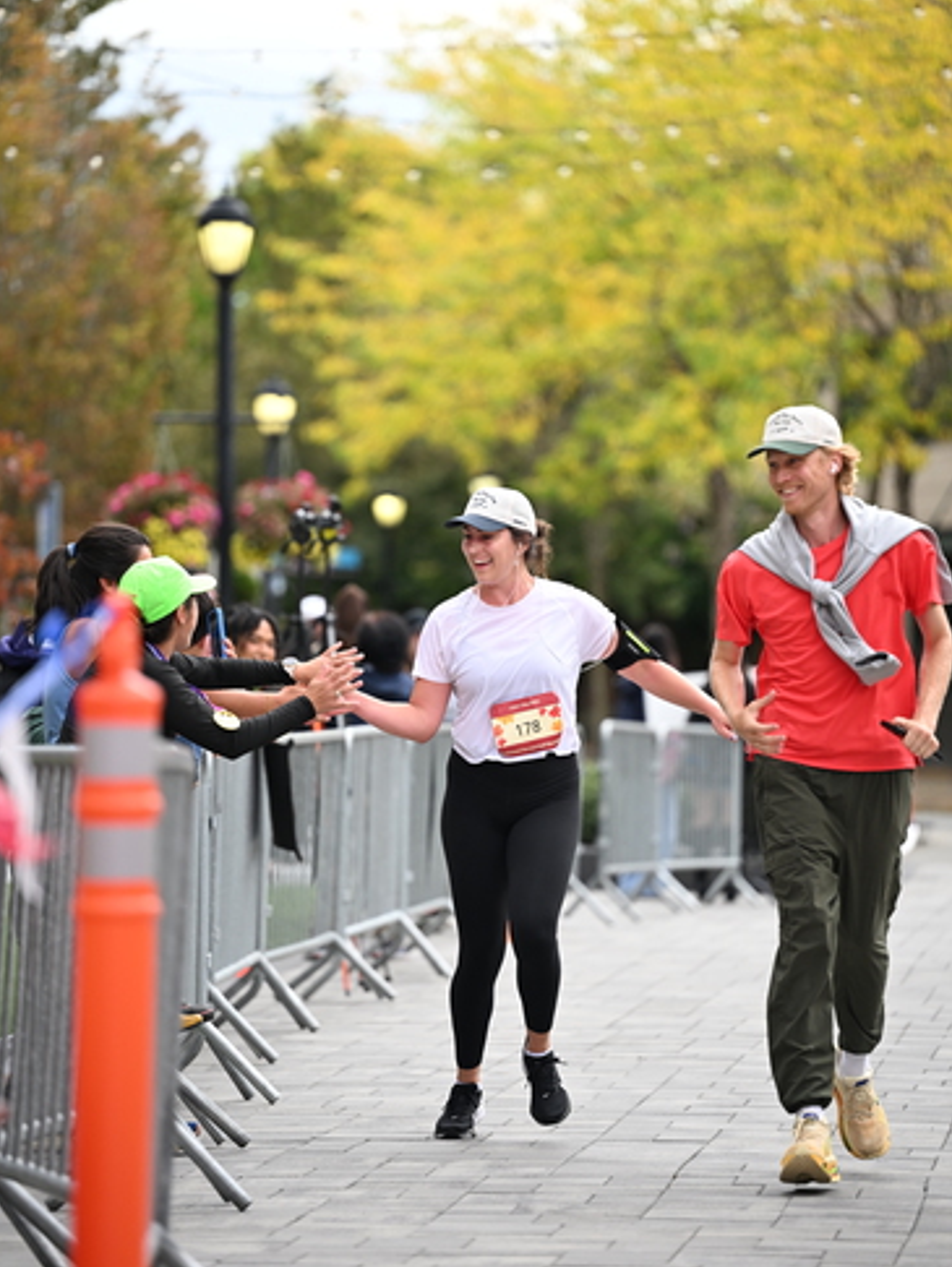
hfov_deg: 8.0
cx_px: 476
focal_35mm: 185
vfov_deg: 10.7
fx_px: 6778
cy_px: 579
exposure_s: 1/2000
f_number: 2.8
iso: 640
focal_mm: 170
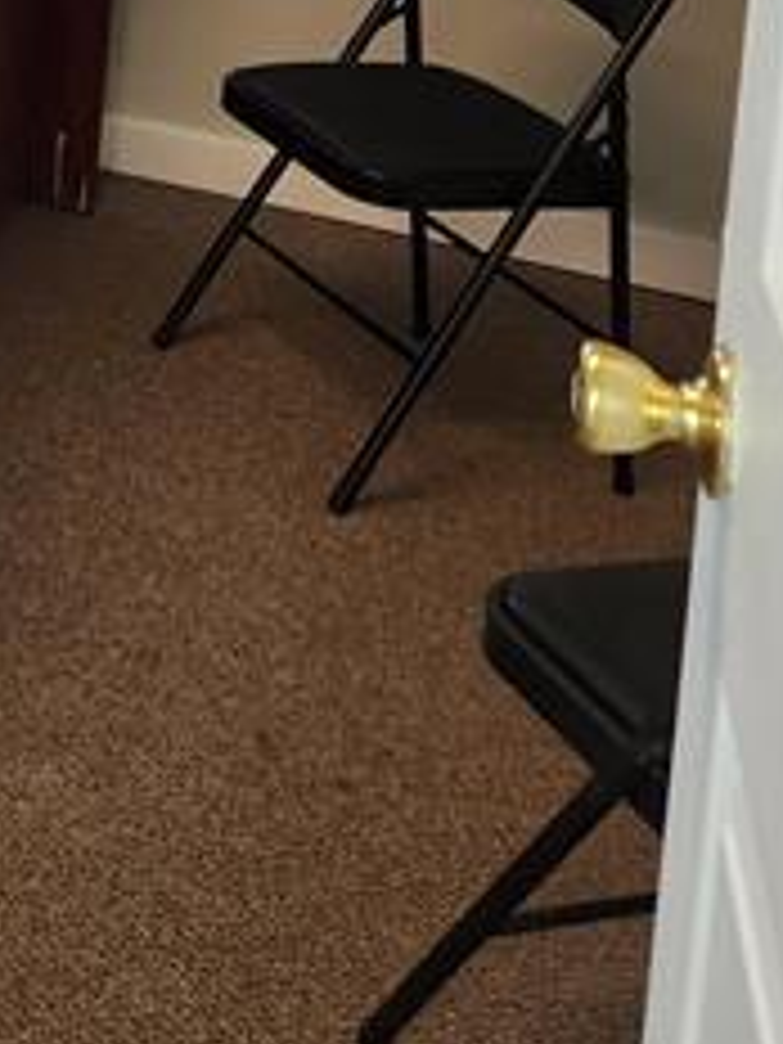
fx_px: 2292
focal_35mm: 76
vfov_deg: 21.6
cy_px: -508
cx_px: -338
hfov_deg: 17.7
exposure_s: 1/120
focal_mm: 5.4
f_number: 1.8
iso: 160
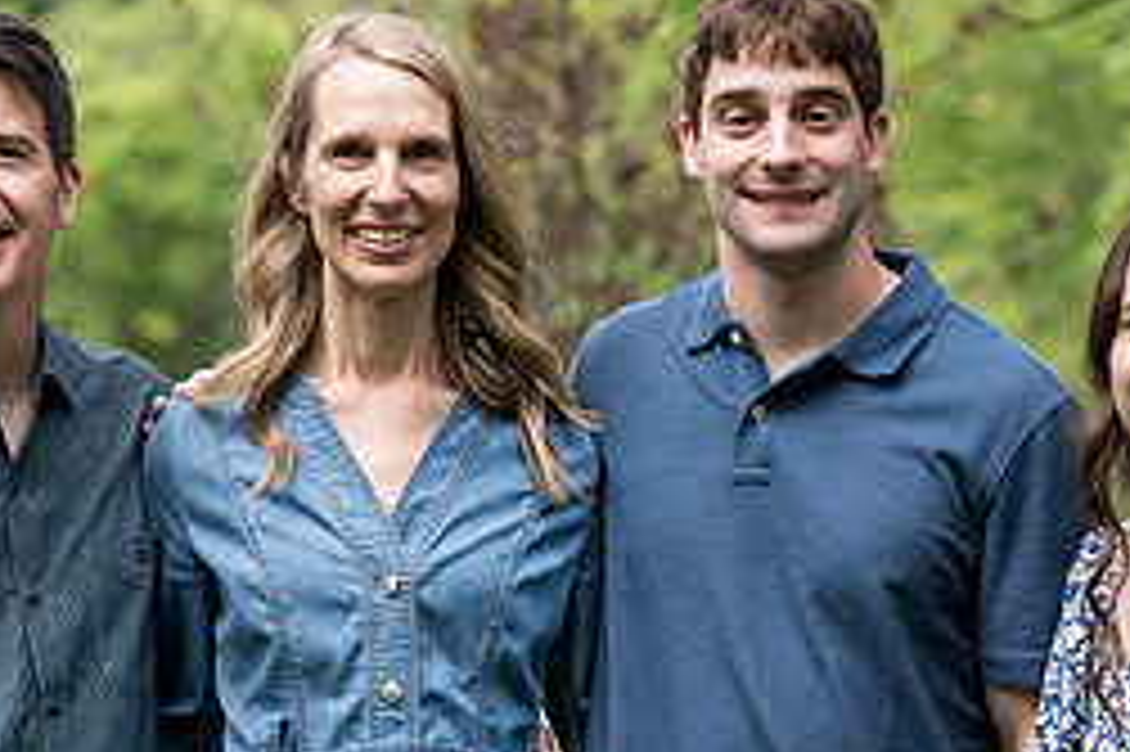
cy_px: 597
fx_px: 8846
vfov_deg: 4.9
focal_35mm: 282
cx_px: 707
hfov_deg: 7.3
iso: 2500
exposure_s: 1/160
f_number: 4.5
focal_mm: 122
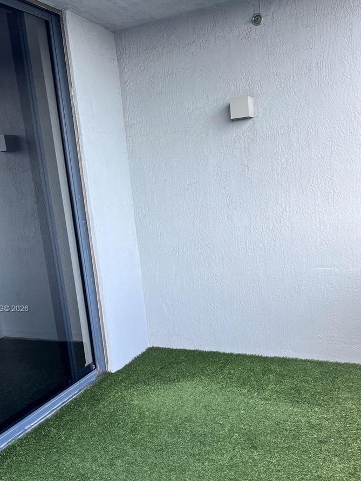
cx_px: 172
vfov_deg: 51.9
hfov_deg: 40.7
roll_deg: +6.4
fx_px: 486
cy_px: 309
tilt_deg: -14.1
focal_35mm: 35
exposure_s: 1/260
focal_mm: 5.7
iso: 40
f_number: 1.5
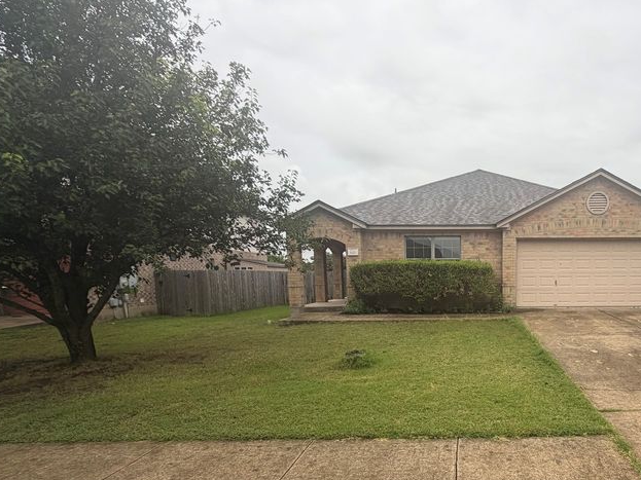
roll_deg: +0.6
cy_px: 326
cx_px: 465
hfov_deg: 70.0
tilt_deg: -6.6
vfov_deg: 57.4
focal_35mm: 23
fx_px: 426
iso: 50
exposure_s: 1/502
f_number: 2.2
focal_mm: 2.22
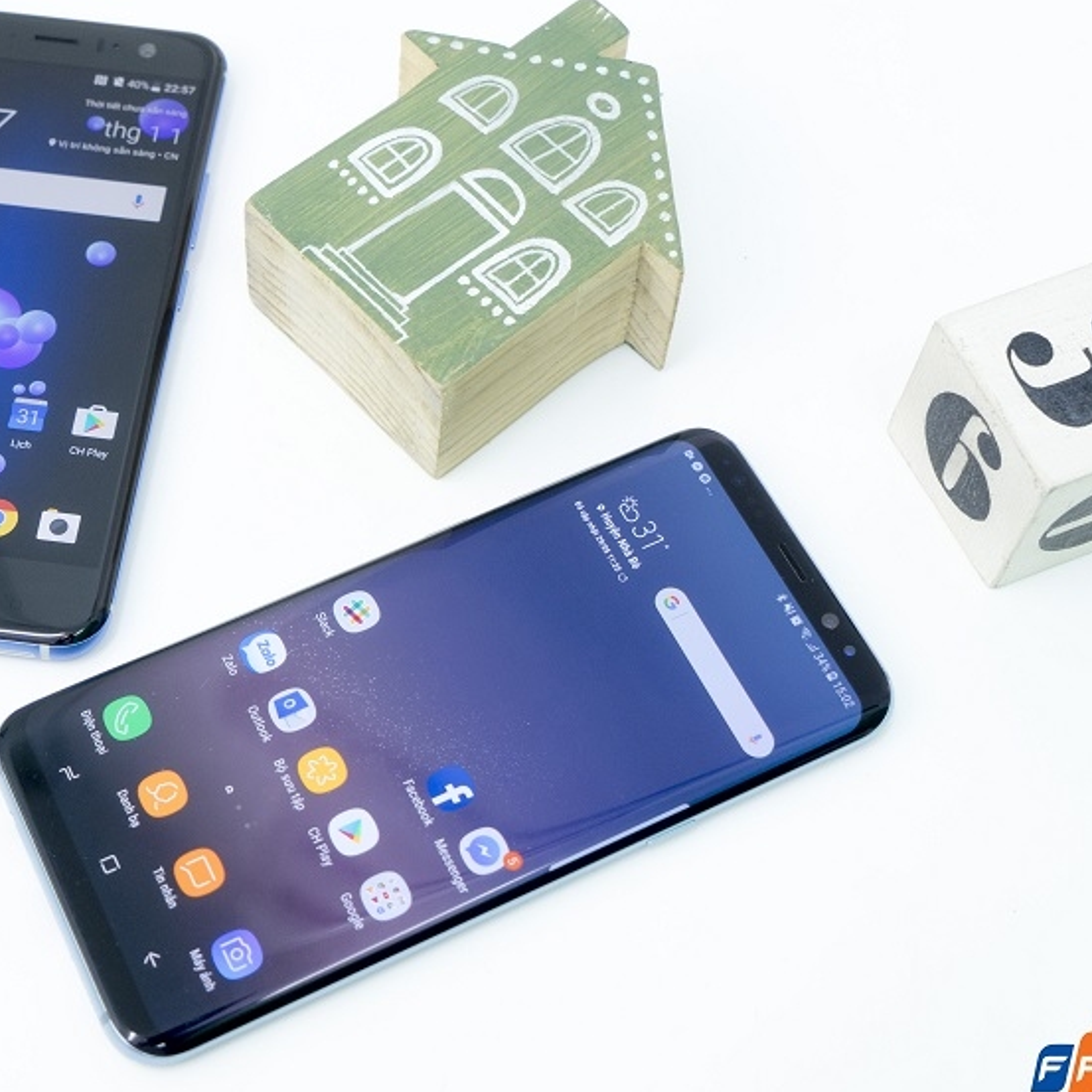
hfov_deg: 28.9
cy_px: 500
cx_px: 389
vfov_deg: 29.1
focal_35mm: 59
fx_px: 2106
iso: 1000
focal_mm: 40
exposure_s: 1/40
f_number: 7.1
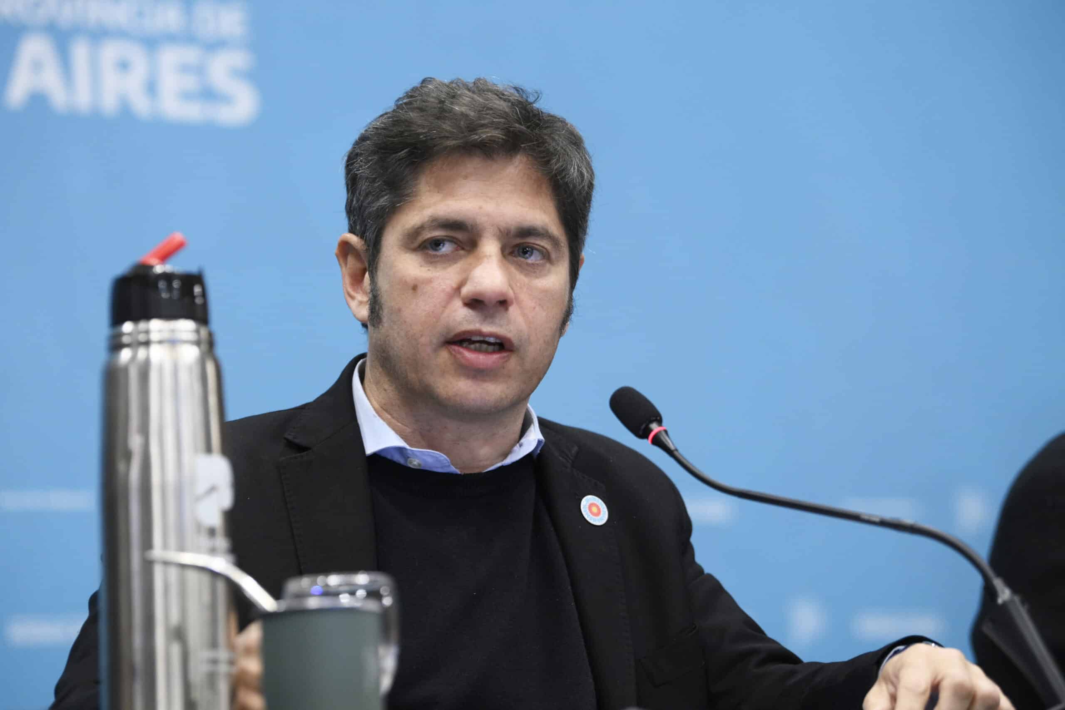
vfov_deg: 10.2
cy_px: 355
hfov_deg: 15.2
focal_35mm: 135
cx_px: 532
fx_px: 3994
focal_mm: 135
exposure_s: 1/160
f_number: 4
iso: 2500
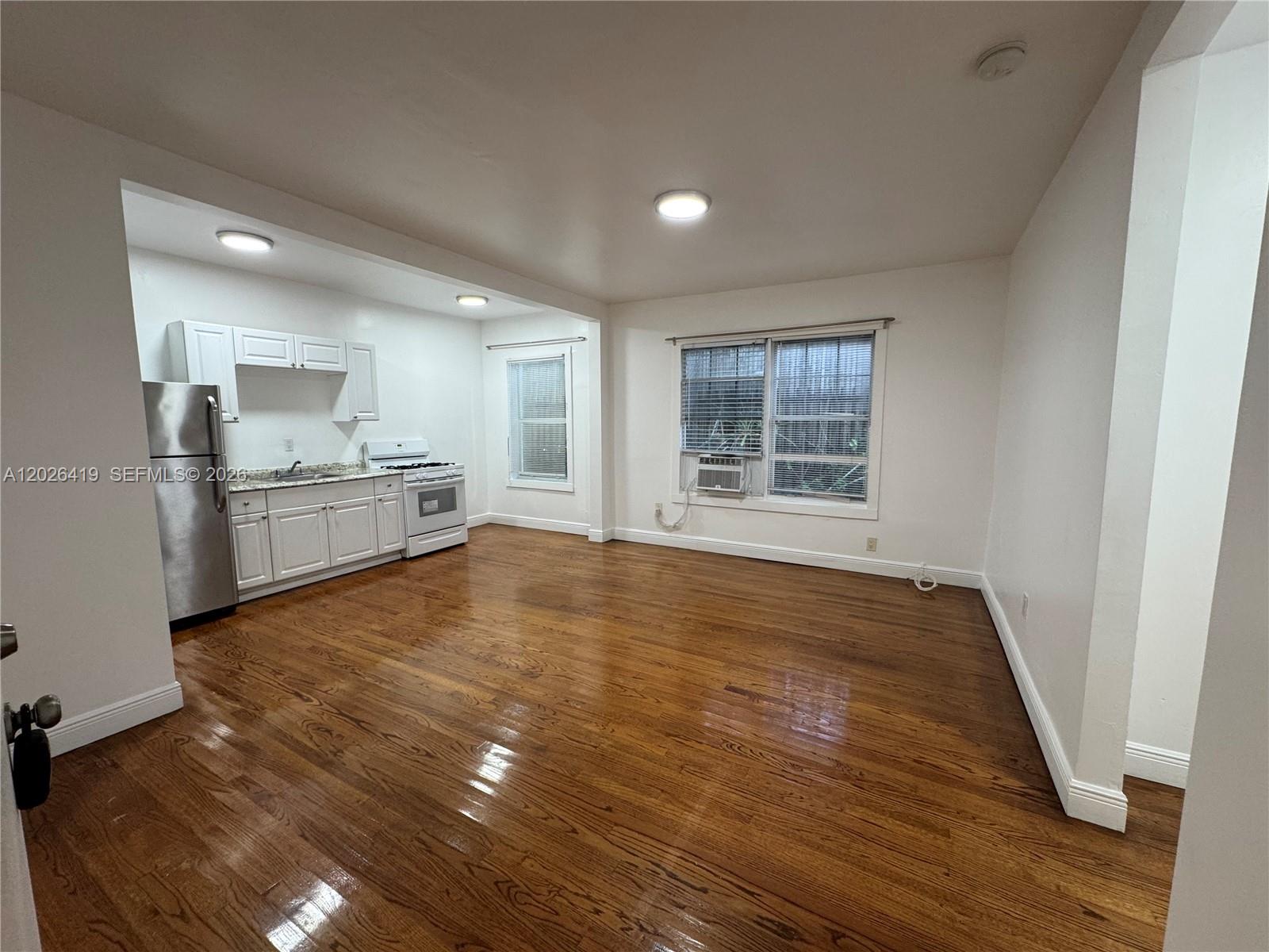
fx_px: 513
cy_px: 476
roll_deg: +0.4
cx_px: 634
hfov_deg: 102.1
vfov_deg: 85.7
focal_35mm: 14
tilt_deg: -5.1
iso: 160
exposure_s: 1/60
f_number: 2.2
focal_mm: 2.22
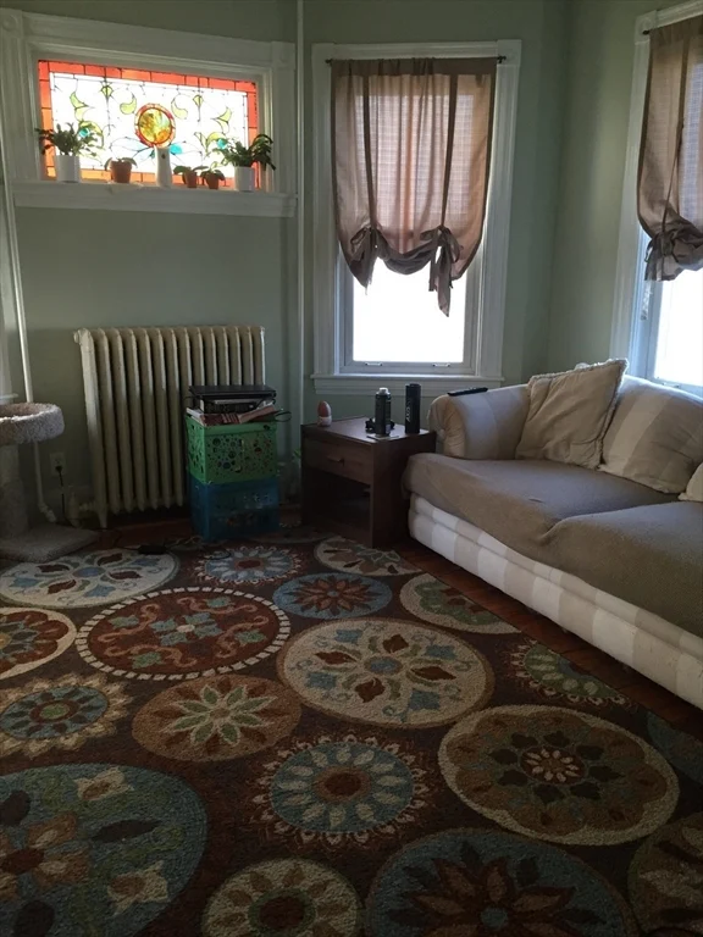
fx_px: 785
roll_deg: -0.2
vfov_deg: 61.7
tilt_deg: -13.4
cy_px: 468
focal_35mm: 29
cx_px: 352
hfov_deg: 48.2
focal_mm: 4.15
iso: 125
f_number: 2.2
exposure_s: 1/30
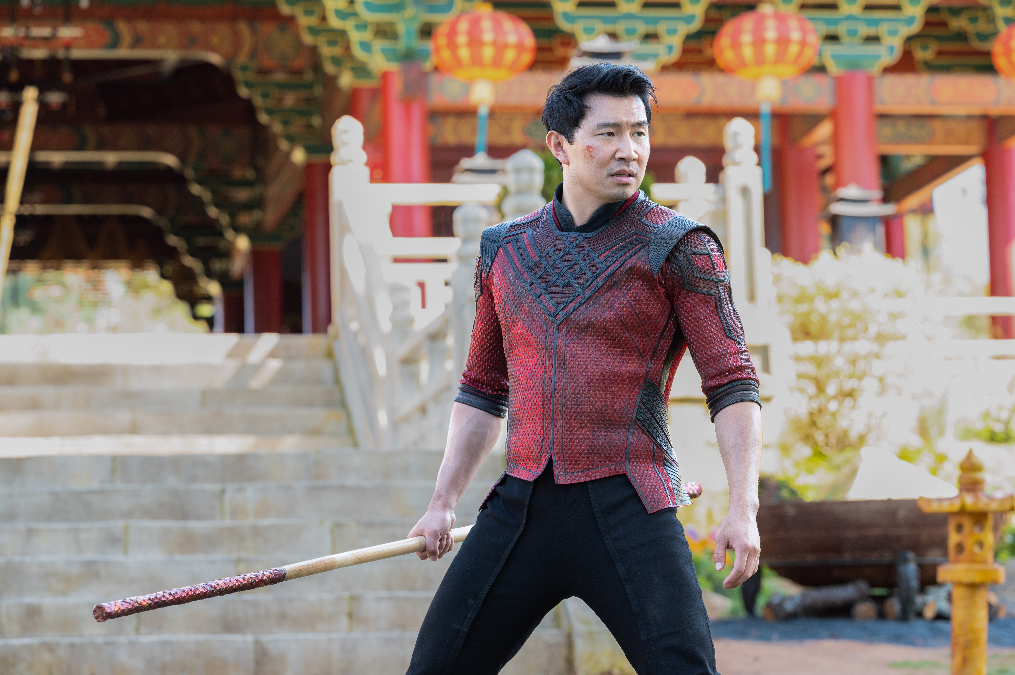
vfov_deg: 11.0
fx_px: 3522
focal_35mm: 125
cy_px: 338
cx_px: 508
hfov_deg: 16.4
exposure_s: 1/250
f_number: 5
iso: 800
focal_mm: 125
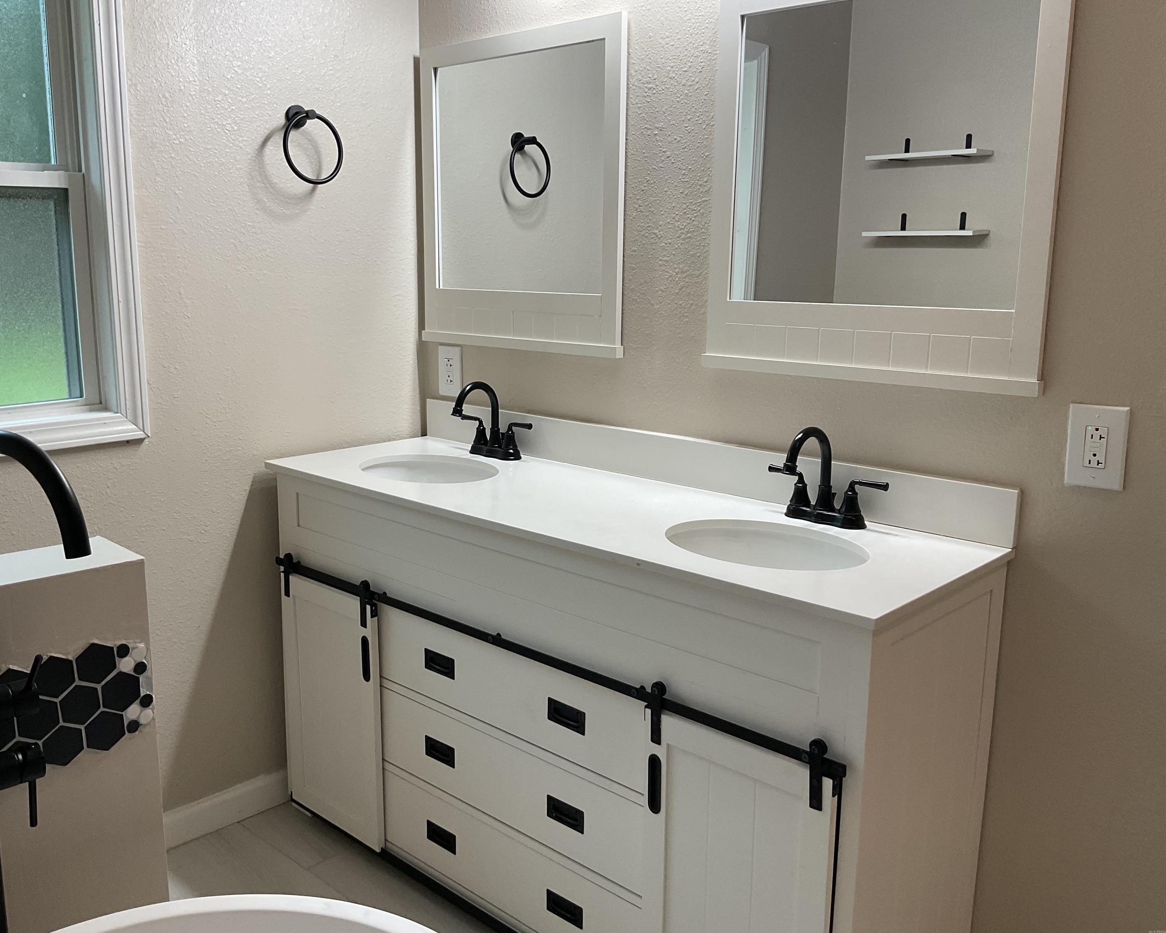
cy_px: 460
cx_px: 552
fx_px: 1070
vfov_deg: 47.1
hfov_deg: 57.1
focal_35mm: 31
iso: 50
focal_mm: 3
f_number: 1.8
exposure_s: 1/60
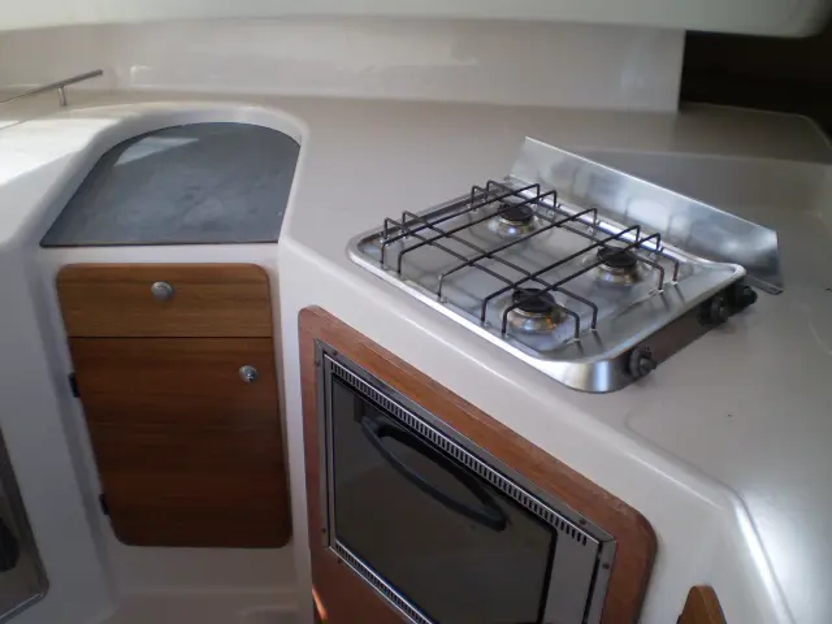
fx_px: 865
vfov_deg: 39.7
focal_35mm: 36
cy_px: 312
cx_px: 416
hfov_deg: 51.4
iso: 64
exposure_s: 1/60
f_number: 3.1
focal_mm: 6.3
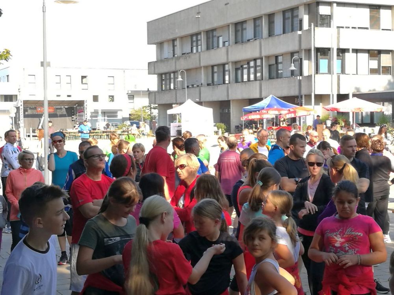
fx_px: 307
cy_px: 148
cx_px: 197
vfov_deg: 51.4
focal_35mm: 27
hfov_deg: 65.3
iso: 50
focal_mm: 4.5
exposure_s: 1/240
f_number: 2.2
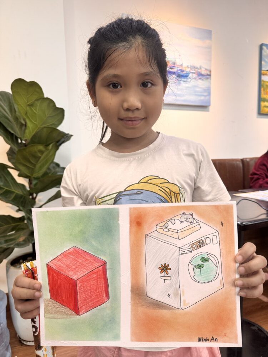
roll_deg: +1.6
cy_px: 178
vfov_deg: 71.6
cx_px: 134
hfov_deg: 56.8
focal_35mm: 24
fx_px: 248
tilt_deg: -4.1
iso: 125
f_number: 1.78
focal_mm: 6.76
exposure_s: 1/100
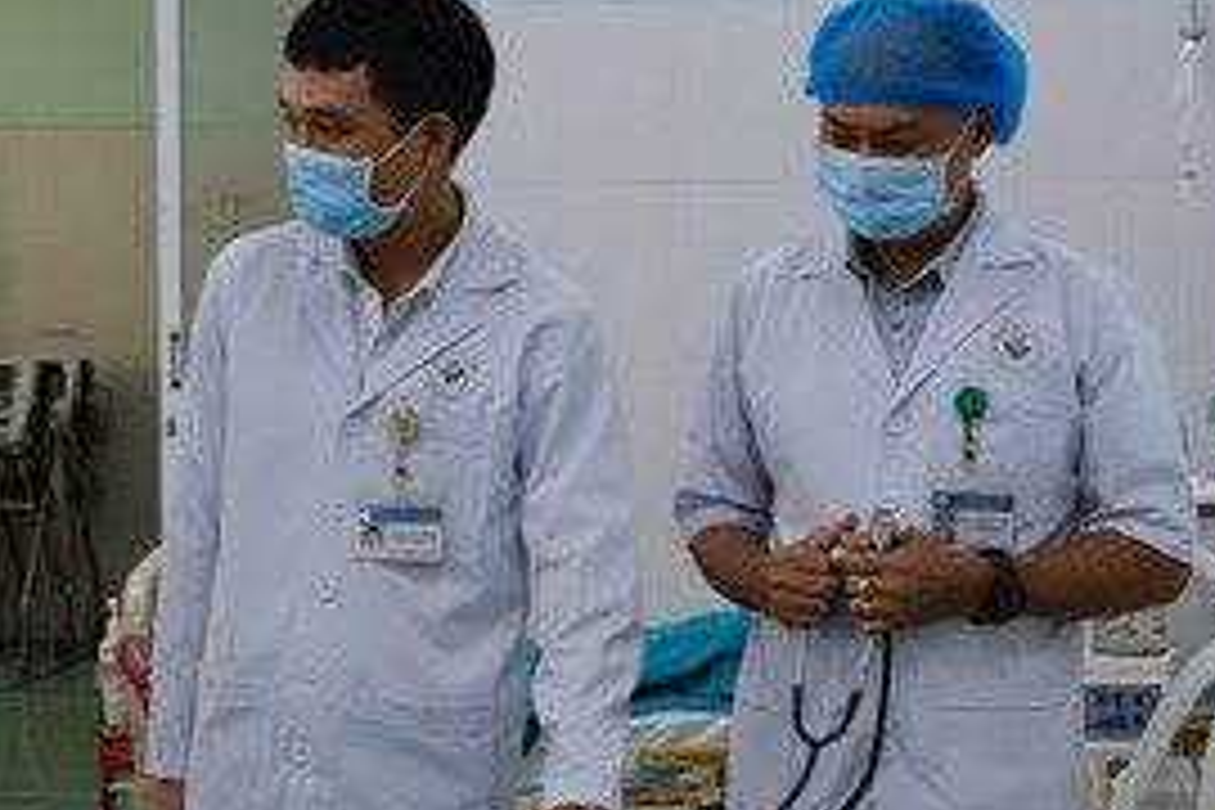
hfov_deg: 30.4
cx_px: 482
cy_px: 554
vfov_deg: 20.5
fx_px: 2227
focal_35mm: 66
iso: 1250
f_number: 4
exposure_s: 1/100
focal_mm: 22.3
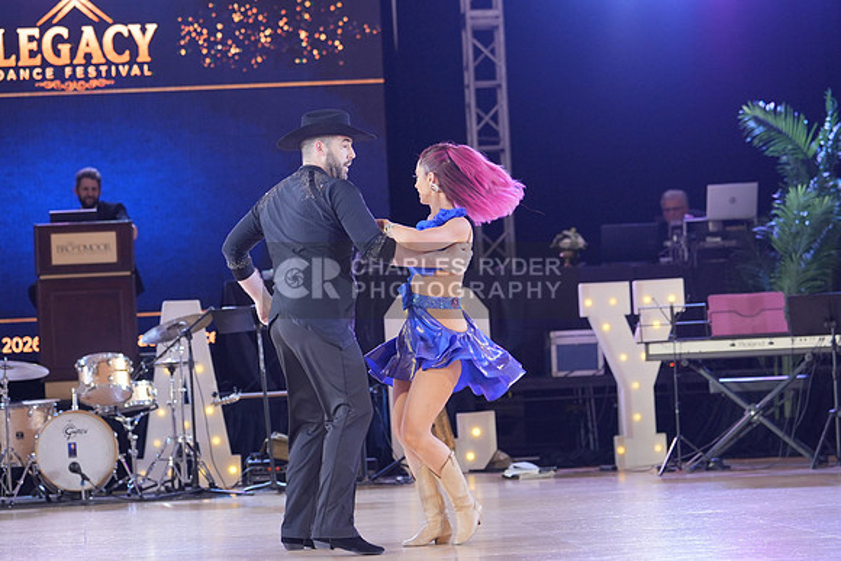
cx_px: 420
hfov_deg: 17.3
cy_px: 280
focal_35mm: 118
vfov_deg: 11.6
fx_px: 2757
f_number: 2
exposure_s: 1/500
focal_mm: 79
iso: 1000
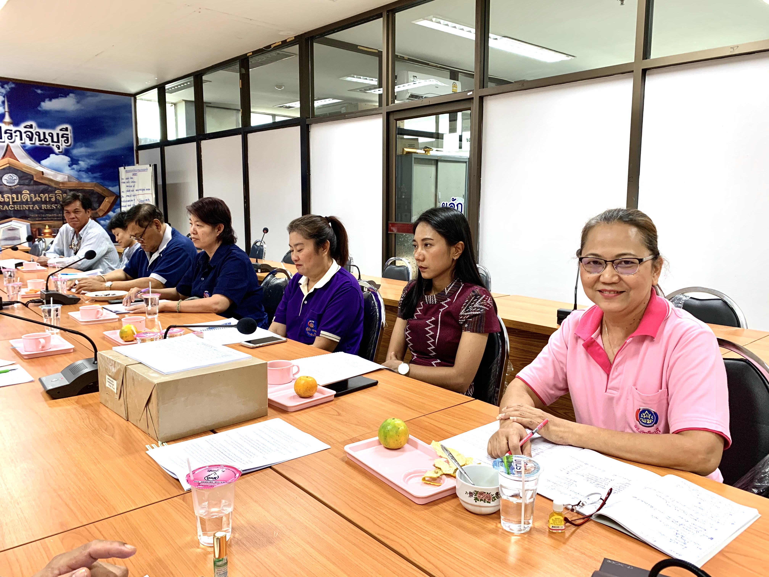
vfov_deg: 53.1
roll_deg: -1.0
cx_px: 384
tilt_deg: -7.7
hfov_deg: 67.3
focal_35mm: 26
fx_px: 578
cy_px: 288
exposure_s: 1/50
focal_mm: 4.25
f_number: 1.8
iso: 100
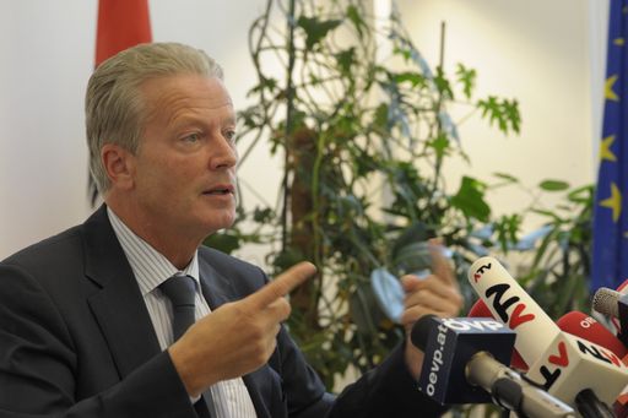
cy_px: 209
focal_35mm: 105
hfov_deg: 19.5
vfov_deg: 13.0
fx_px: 1831
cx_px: 314
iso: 1250
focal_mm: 105
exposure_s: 1/30
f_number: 6.3
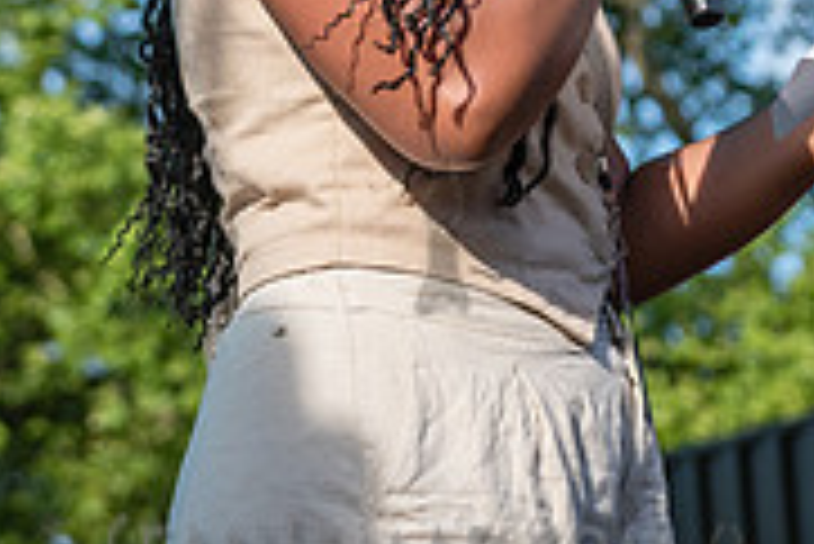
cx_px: 441
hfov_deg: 9.2
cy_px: -200
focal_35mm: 224
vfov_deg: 6.1
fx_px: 5069
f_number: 4
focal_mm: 70
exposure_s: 1/1250
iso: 500
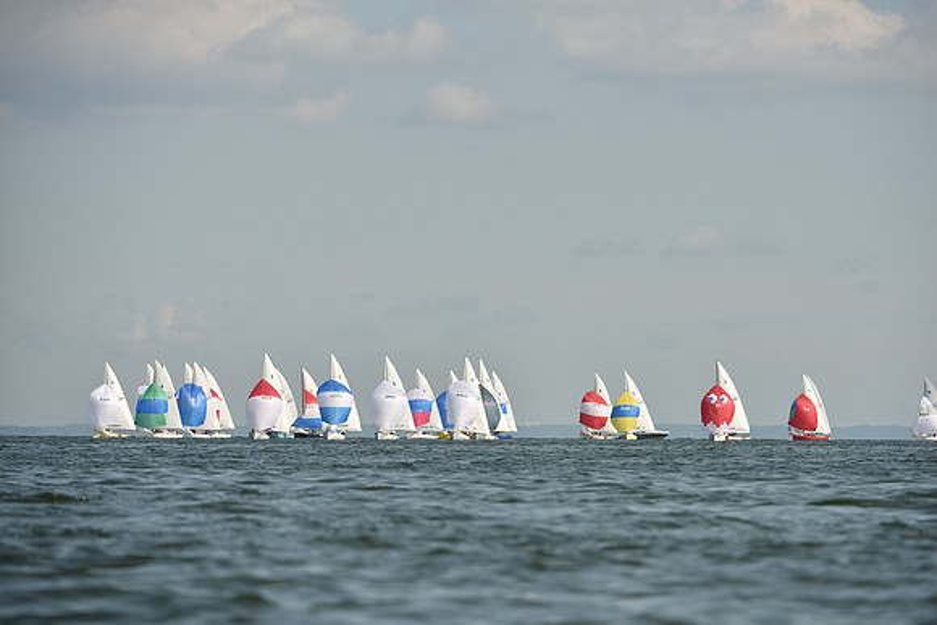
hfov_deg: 7.1
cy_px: 312
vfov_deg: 4.7
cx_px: 468
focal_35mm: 290
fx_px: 7549
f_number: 6.3
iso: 250
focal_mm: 290
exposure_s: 1/1600
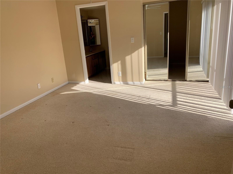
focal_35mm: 26
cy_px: 87
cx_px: 116
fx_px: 175
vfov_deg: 53.1
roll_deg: +4.1
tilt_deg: -15.6
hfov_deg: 67.3
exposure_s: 1/696
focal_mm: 4.25
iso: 25
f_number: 1.8
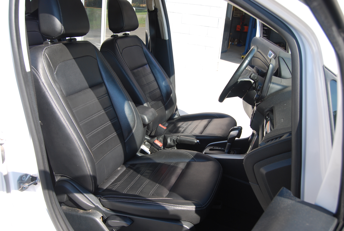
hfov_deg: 57.2
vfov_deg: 40.1
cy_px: 116
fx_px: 316
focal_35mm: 33
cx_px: 172
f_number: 5.6
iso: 160
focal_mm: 22
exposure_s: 1/125
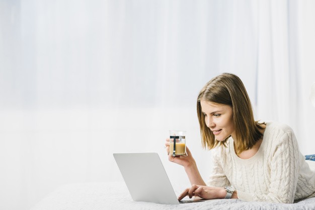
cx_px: 158
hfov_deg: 23.9
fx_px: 744
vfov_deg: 16.1
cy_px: 105
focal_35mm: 85
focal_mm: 85
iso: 100
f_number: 3.5
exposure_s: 1/60
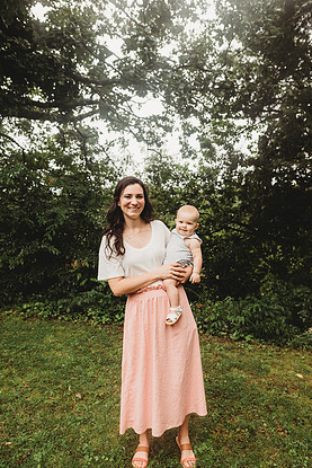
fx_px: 338
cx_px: 155
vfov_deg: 69.4
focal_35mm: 26
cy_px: 242
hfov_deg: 49.6
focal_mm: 24
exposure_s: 1/160
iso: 400
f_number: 3.5
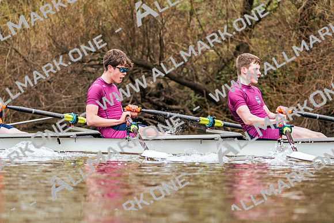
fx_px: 2338
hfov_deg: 8.2
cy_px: 112
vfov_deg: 5.5
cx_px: 167
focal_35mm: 252
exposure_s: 1/2000
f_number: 6.3
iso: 5000
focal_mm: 252
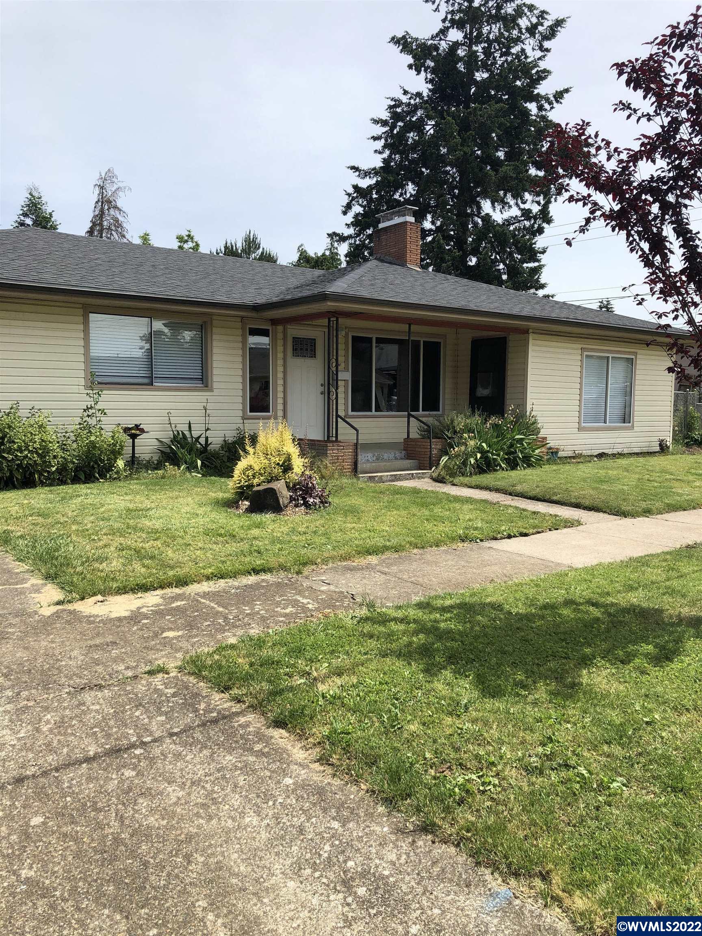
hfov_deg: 49.7
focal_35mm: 28
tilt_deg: -4.0
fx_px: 757
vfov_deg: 63.4
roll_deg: +0.7
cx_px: 351
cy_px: 468
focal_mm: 4
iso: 20
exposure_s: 1/1600
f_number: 1.8
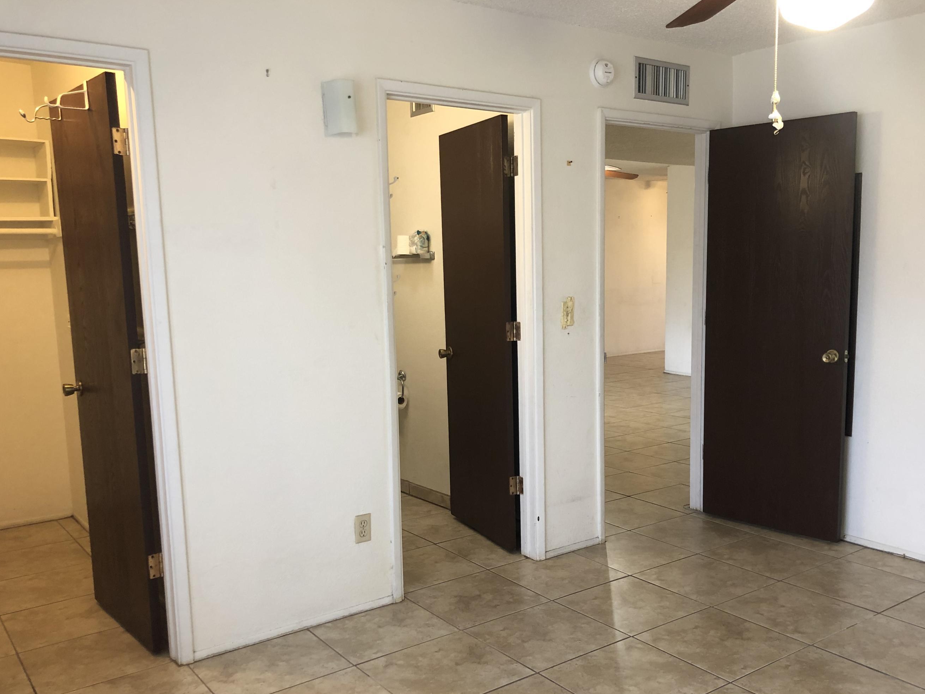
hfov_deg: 56.7
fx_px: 855
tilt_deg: -8.7
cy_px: 390
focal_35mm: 32
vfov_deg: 44.1
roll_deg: +1.4
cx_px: 518
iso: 40
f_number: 1.8
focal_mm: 4
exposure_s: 1/15
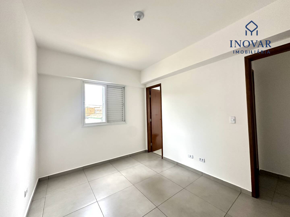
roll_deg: +0.6
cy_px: 108
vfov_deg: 85.7
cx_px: 145
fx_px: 117
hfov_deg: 102.1
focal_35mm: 14
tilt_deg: +1.3
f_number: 2.2
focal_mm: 2.22
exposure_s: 1/87
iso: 320
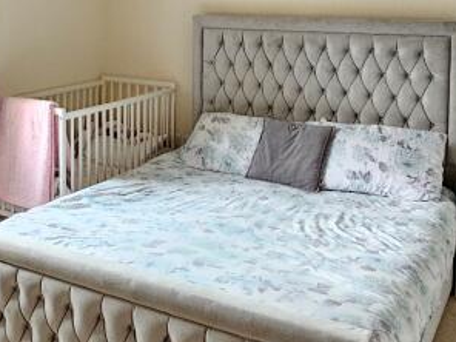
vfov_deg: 30.5
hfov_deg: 40.7
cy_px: 23
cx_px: 108
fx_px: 593
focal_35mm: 45
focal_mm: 2.2
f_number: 2.2
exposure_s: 1/33
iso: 640
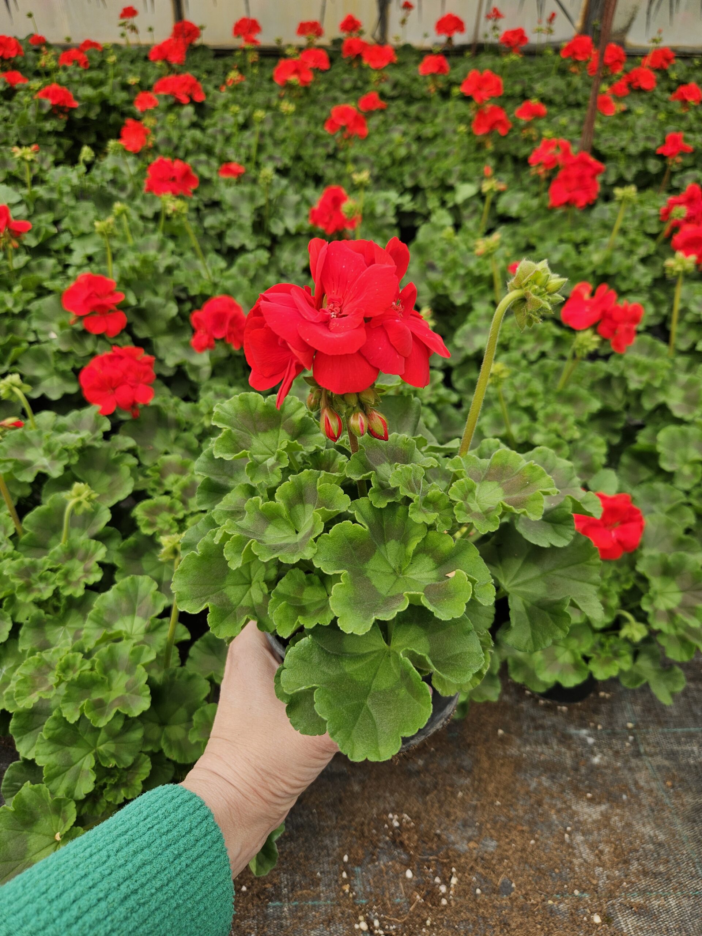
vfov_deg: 73.9
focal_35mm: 23
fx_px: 622
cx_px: 351
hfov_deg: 58.9
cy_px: 468
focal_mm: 5.4
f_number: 1.8
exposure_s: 1/306
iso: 25
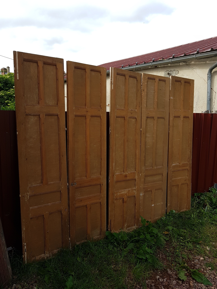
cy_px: 144
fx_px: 217
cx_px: 108
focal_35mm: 26
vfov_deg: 67.3
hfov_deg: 53.1
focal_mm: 4.2
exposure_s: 1/1040
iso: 50
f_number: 1.7
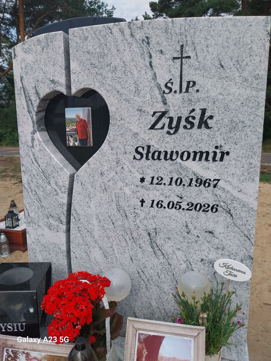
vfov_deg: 67.3
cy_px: 180
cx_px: 136
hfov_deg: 53.1
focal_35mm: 26
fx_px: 271
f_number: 1.8
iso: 25
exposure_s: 1/757
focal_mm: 4
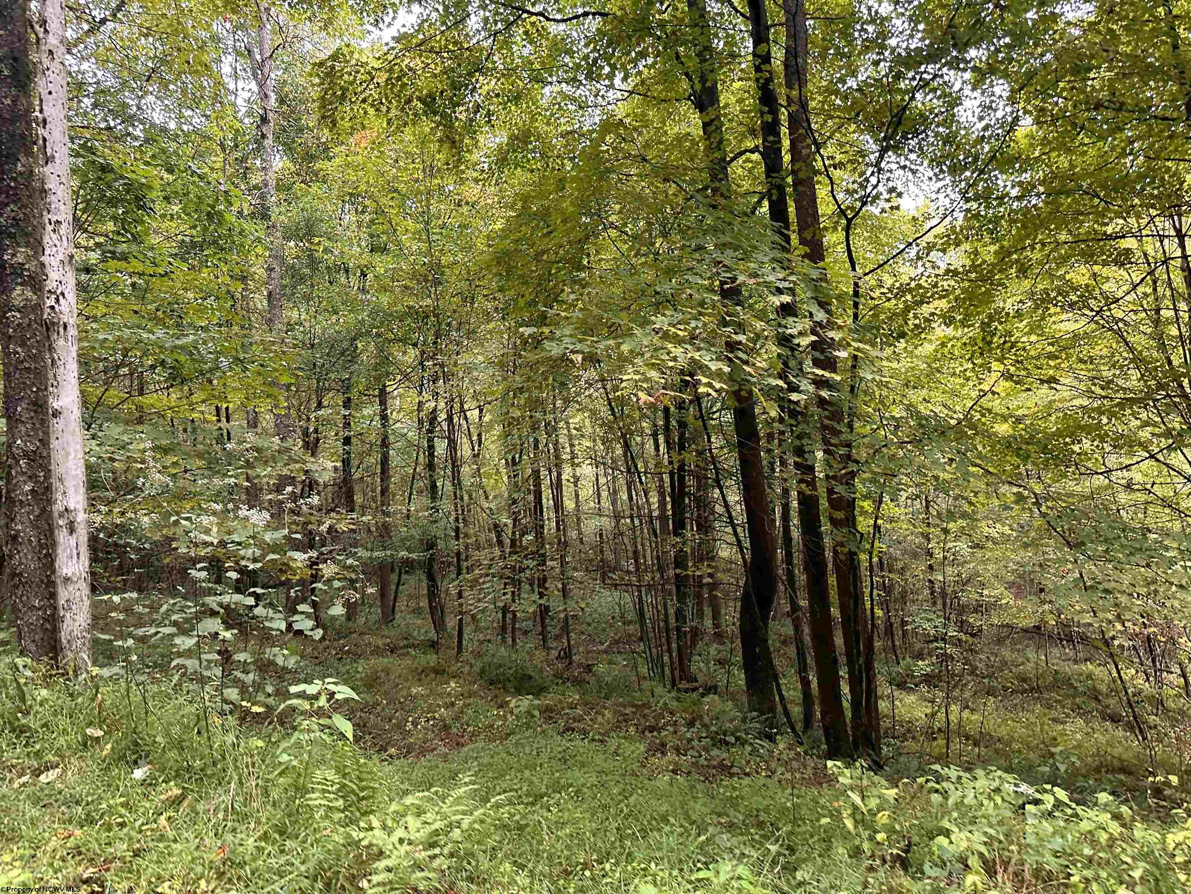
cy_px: 447
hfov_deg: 71.6
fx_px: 826
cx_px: 596
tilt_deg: +1.7
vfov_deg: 56.8
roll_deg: +2.3
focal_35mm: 24
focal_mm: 6.86
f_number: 1.78
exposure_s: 1/60
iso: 320
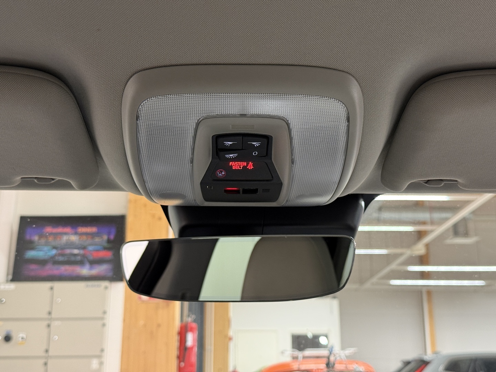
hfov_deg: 39.7
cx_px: 248
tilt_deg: +15.6
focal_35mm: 48
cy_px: 186
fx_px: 688
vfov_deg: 30.3
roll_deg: -0.1
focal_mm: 6.76
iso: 250
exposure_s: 1/37
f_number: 1.78
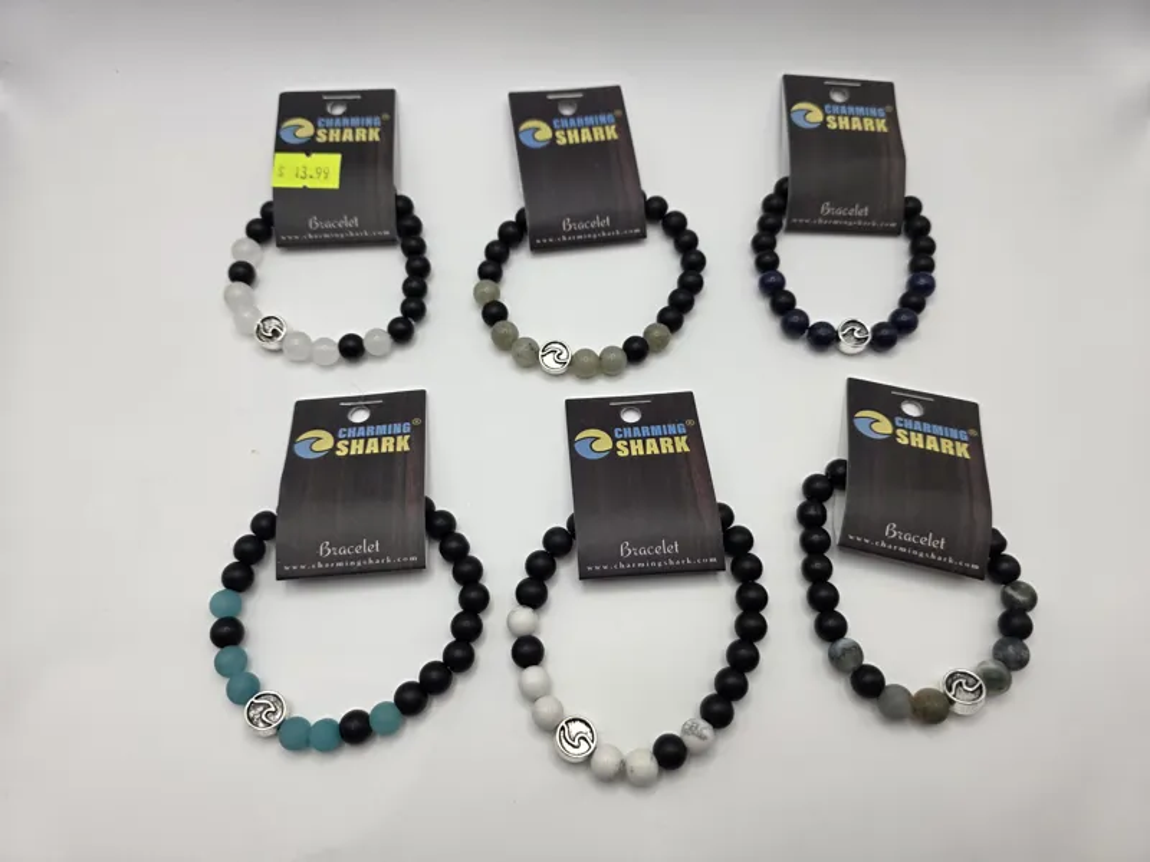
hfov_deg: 73.9
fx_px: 764
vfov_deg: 58.9
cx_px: 575
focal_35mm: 23
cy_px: 431
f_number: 1.7
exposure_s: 1/120
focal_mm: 6.3
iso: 40
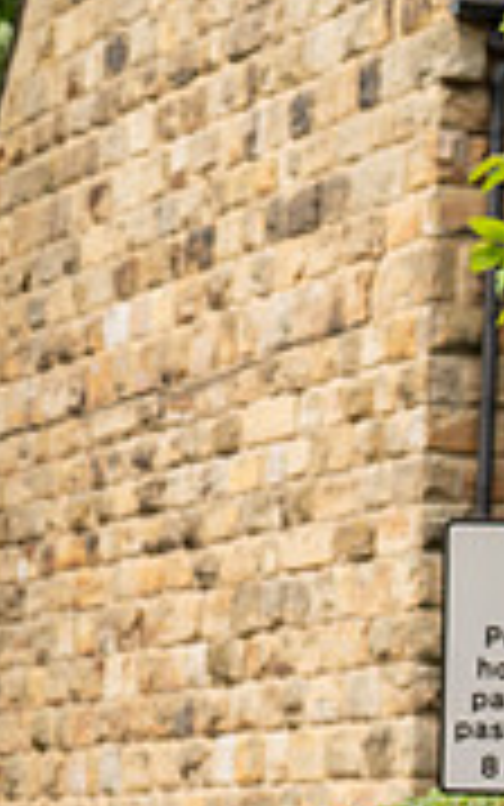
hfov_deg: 5.5
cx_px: -554
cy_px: 804
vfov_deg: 8.9
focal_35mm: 234
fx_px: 5138
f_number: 4
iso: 400
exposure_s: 1/640
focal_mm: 70
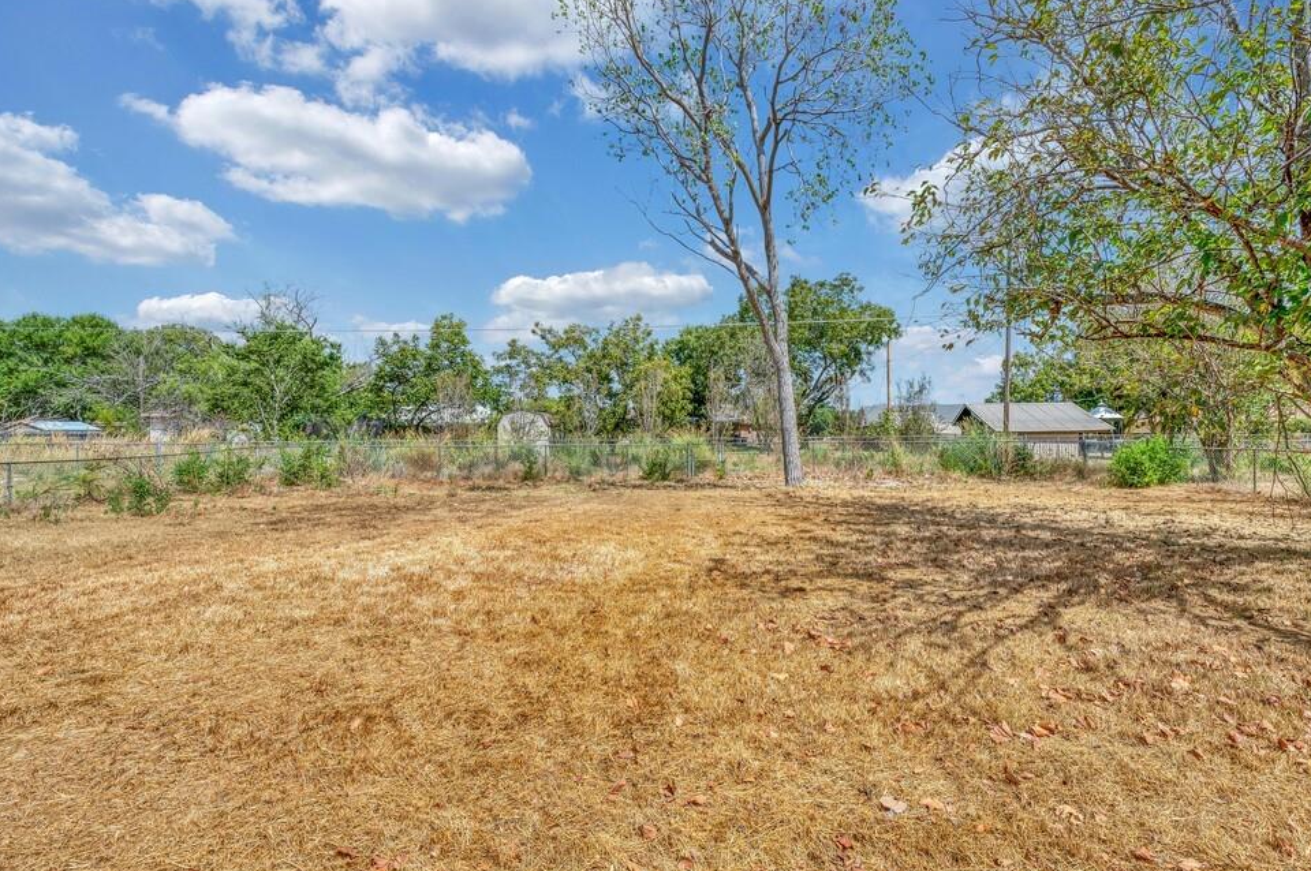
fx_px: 601
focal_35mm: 17
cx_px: 691
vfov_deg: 71.8
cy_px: 459
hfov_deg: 94.8
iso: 160
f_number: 8
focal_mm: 15.5
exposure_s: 1/800
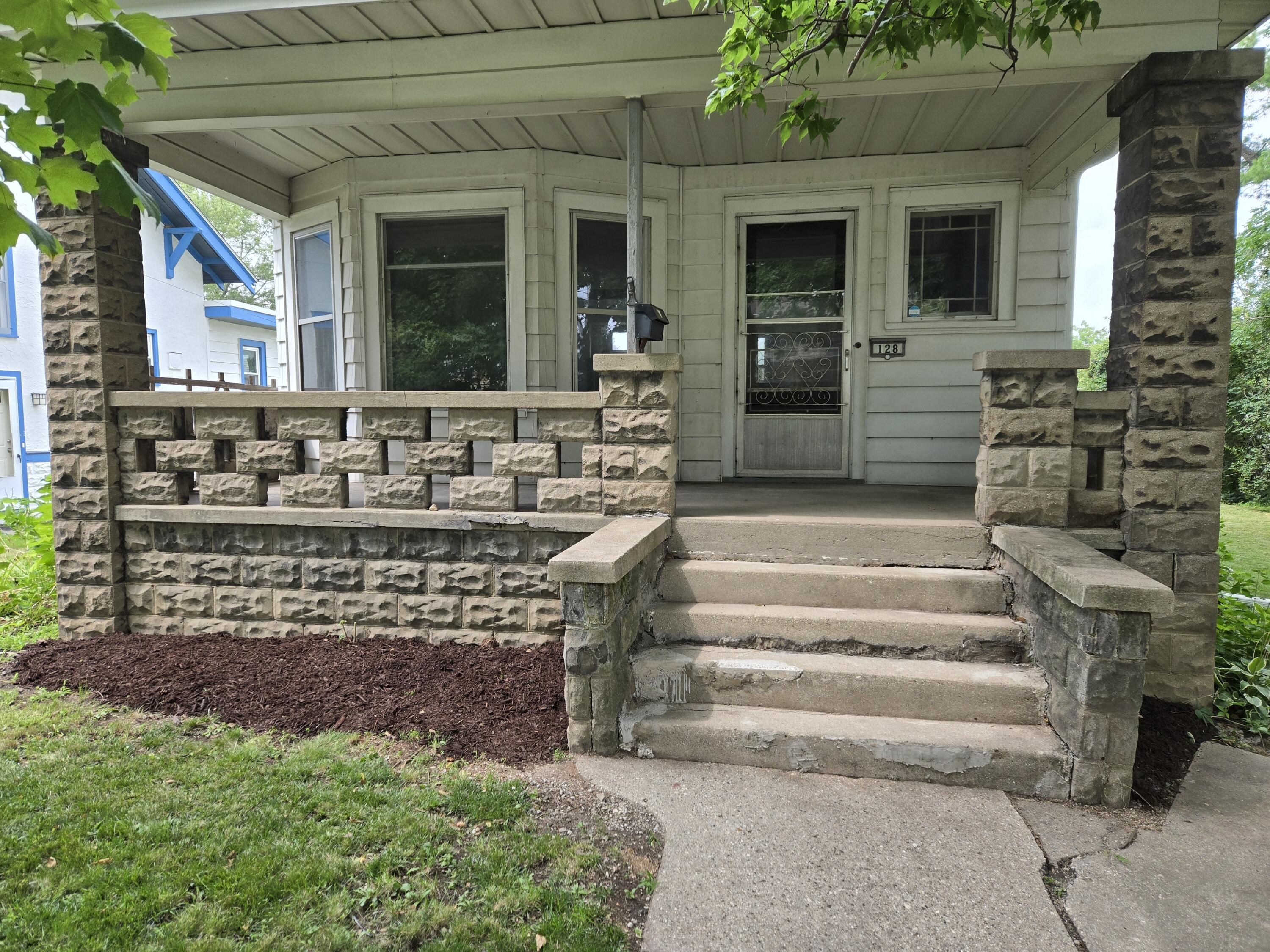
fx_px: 844
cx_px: 635
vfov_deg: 58.9
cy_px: 476
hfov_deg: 73.9
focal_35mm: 23
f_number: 1.8
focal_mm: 5.4
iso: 80
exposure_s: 1/720
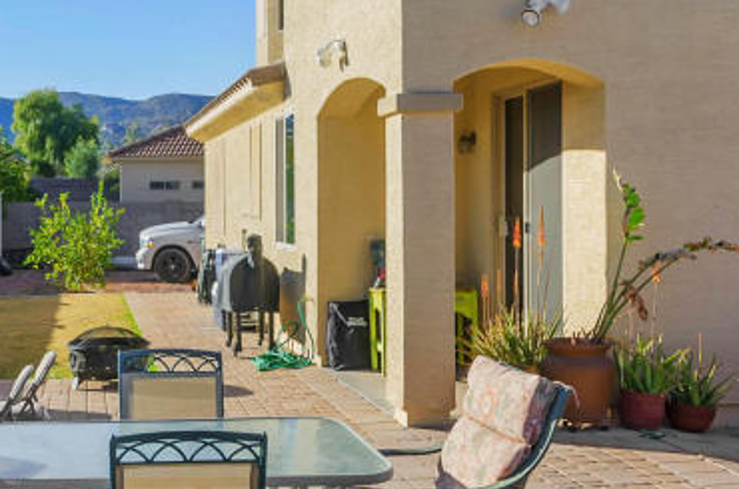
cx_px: 129
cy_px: 190
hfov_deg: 40.0
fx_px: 963
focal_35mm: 47
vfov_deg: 28.4
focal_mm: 10
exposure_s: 1/400
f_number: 10
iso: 400
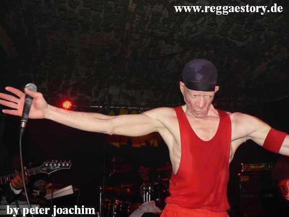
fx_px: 292
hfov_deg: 52.6
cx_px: 144
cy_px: 108
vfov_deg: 40.7
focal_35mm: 35
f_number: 2.8
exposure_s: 1/60
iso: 100
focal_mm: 6
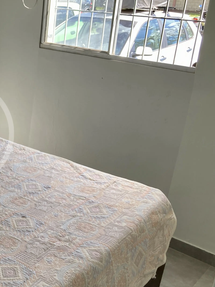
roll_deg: -1.3
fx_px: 439
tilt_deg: -19.8
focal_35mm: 53
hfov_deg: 25.0
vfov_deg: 36.2
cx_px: -39
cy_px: 133
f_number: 1.8
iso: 25
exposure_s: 1/122
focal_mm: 3.99
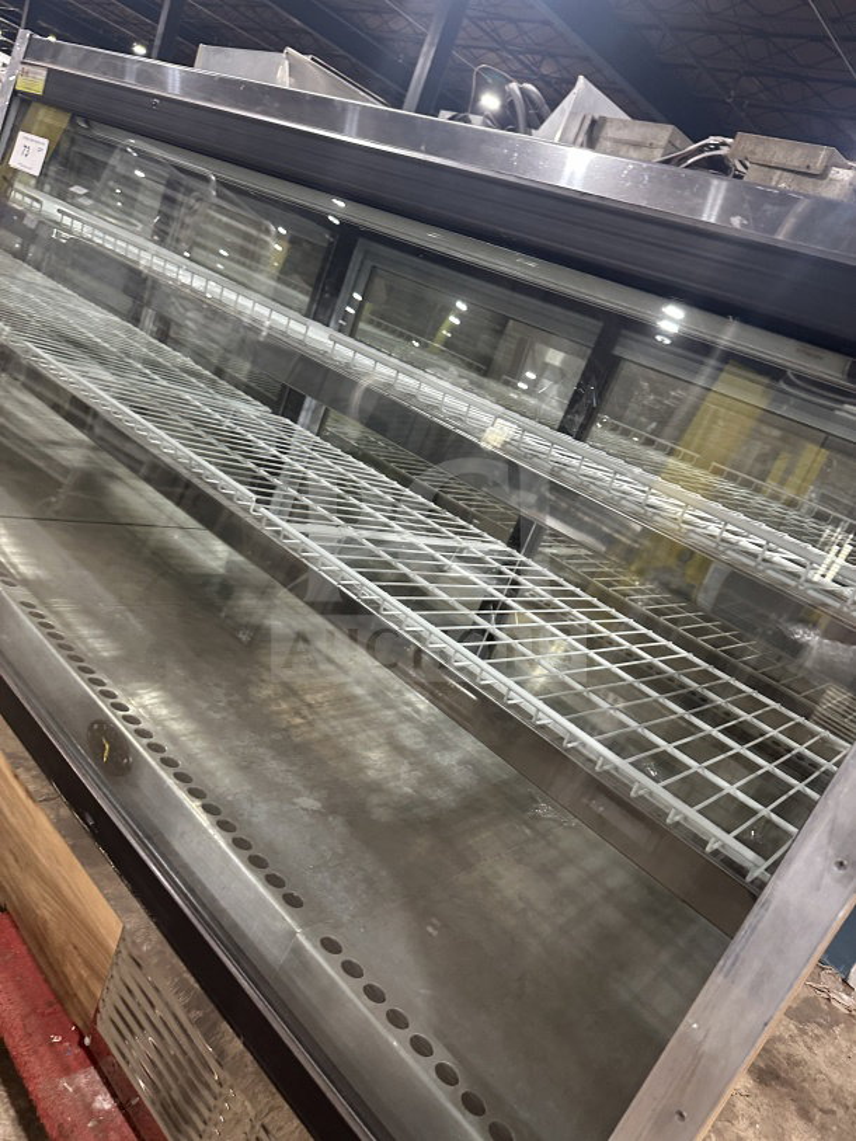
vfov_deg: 71.6
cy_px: 570
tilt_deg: -13.9
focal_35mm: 24
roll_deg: -20.7
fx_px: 791
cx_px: 428
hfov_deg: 56.8
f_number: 1.78
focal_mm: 6.86
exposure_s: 1/60
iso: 320
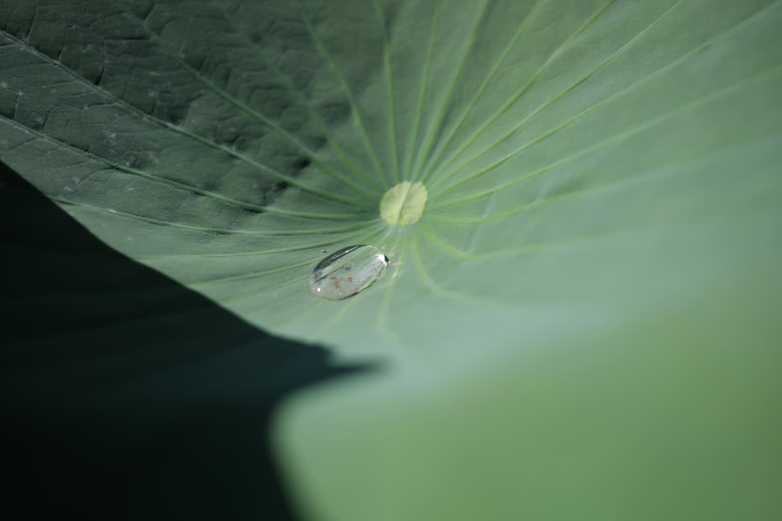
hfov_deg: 39.6
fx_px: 1086
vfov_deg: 27.0
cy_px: 260
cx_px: 391
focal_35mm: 50
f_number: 1.4
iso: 125
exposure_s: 1/8000
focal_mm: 33
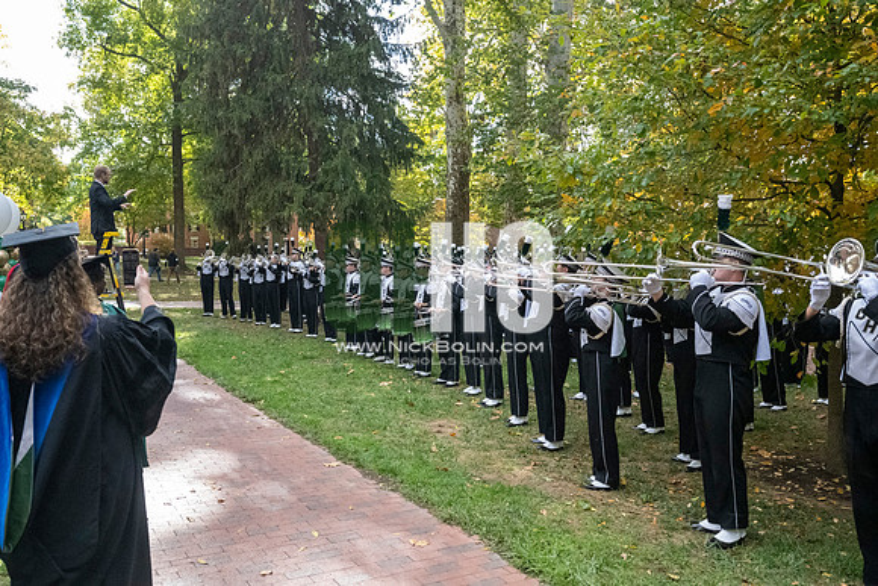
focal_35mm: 30
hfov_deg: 61.9
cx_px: 439
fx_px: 732
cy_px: 293
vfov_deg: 43.6
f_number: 4
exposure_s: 1/8000
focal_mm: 30
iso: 6400
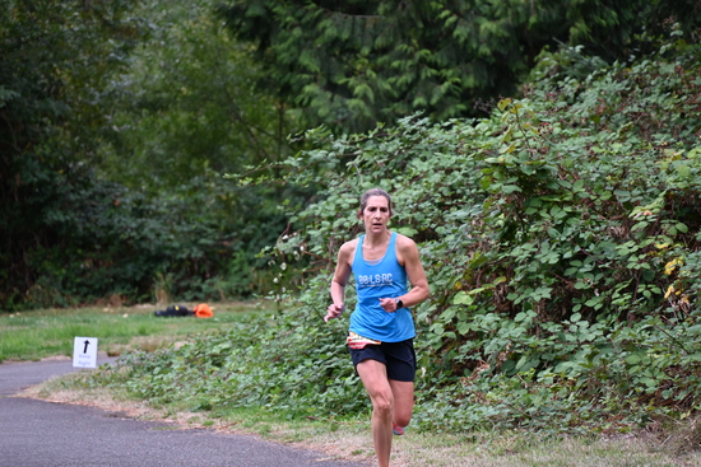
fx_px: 3895
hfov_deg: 10.3
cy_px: 234
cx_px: 350
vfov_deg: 6.9
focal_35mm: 200
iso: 900
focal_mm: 200
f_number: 6.3
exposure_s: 1/250
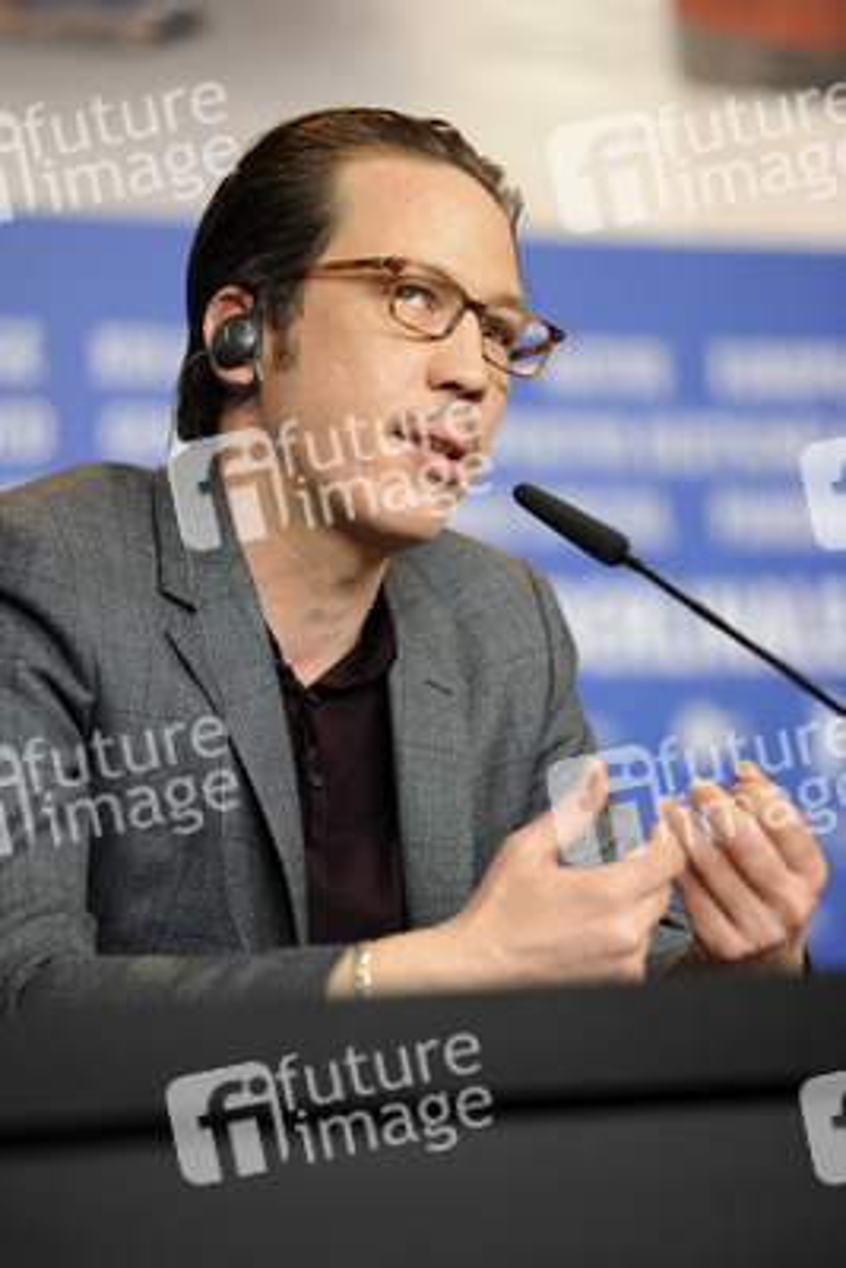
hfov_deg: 8.1
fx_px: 5987
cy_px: 634
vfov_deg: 12.1
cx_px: 423
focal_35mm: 170
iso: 1250
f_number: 2.8
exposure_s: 1/250
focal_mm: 170
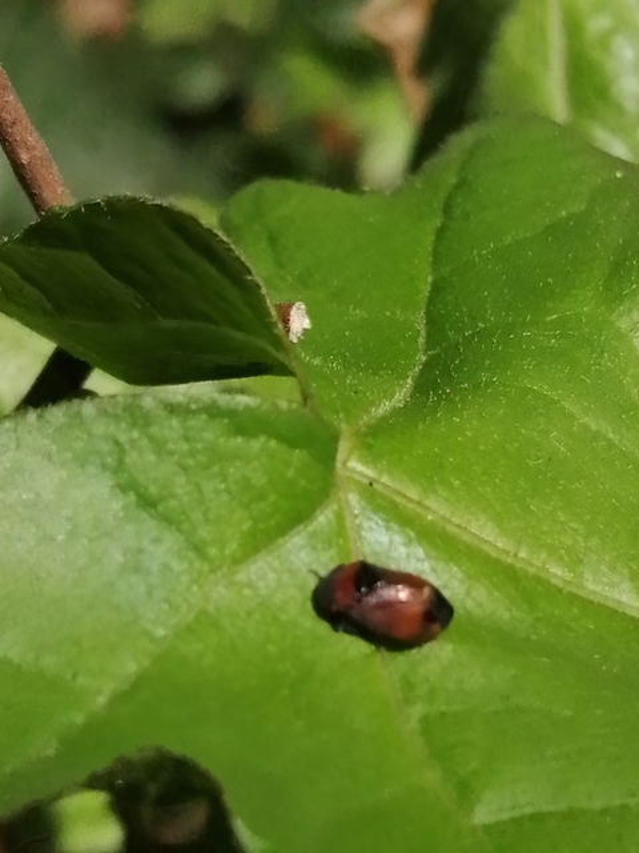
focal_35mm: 104
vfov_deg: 18.9
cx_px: 320
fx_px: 2560
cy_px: 426
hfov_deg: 14.2
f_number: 1.8
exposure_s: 1/1086
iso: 50
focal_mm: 3.46
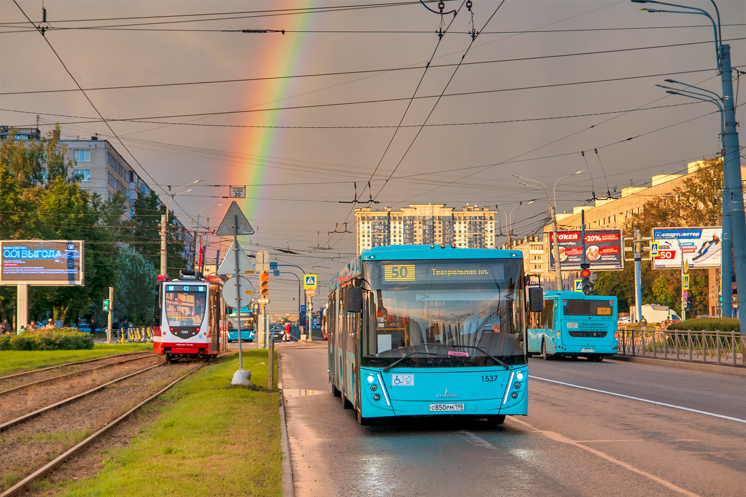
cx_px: 373
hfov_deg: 27.0
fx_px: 1554
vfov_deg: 18.2
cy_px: 248
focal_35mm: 75
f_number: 2.8
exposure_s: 1/400
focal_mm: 50
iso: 100
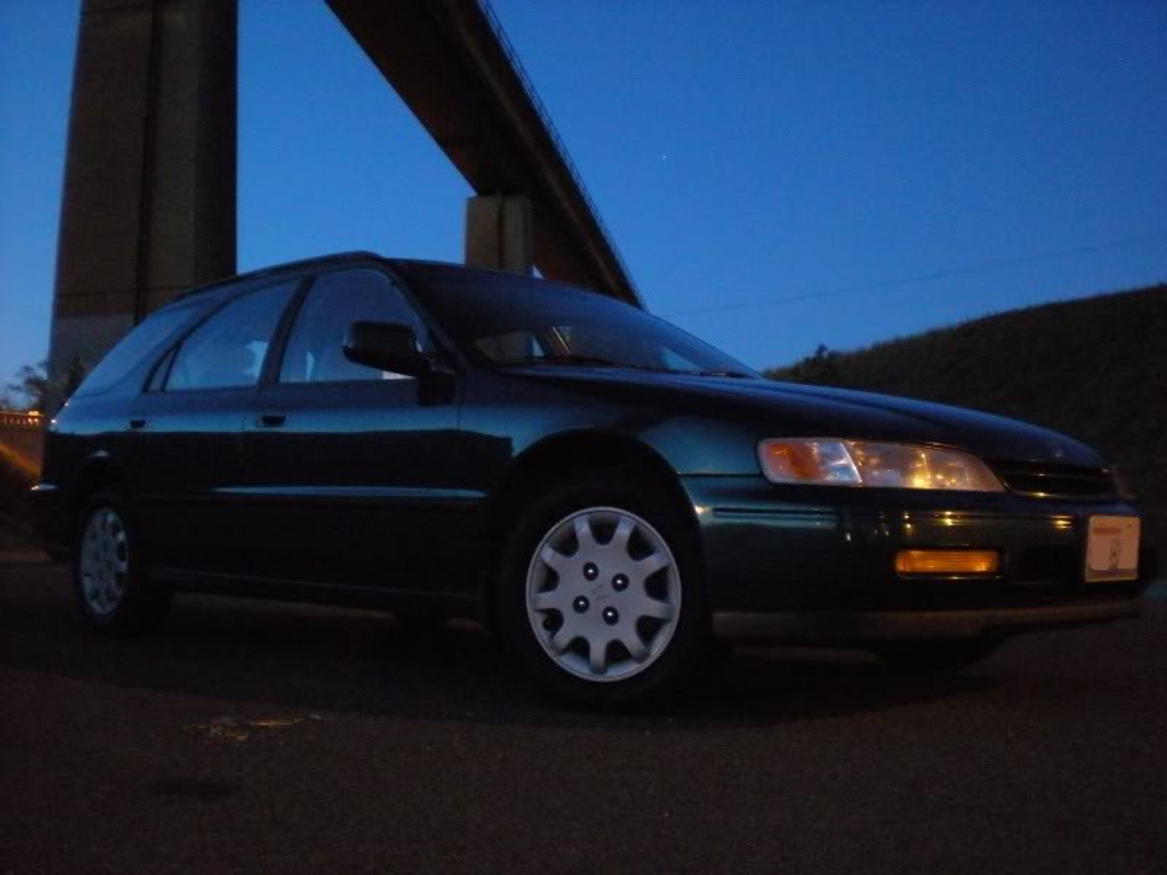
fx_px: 1281
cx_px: 584
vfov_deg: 37.7
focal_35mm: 38
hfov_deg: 49.0
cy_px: 438
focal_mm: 6.3
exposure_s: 1
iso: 800
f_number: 3.1
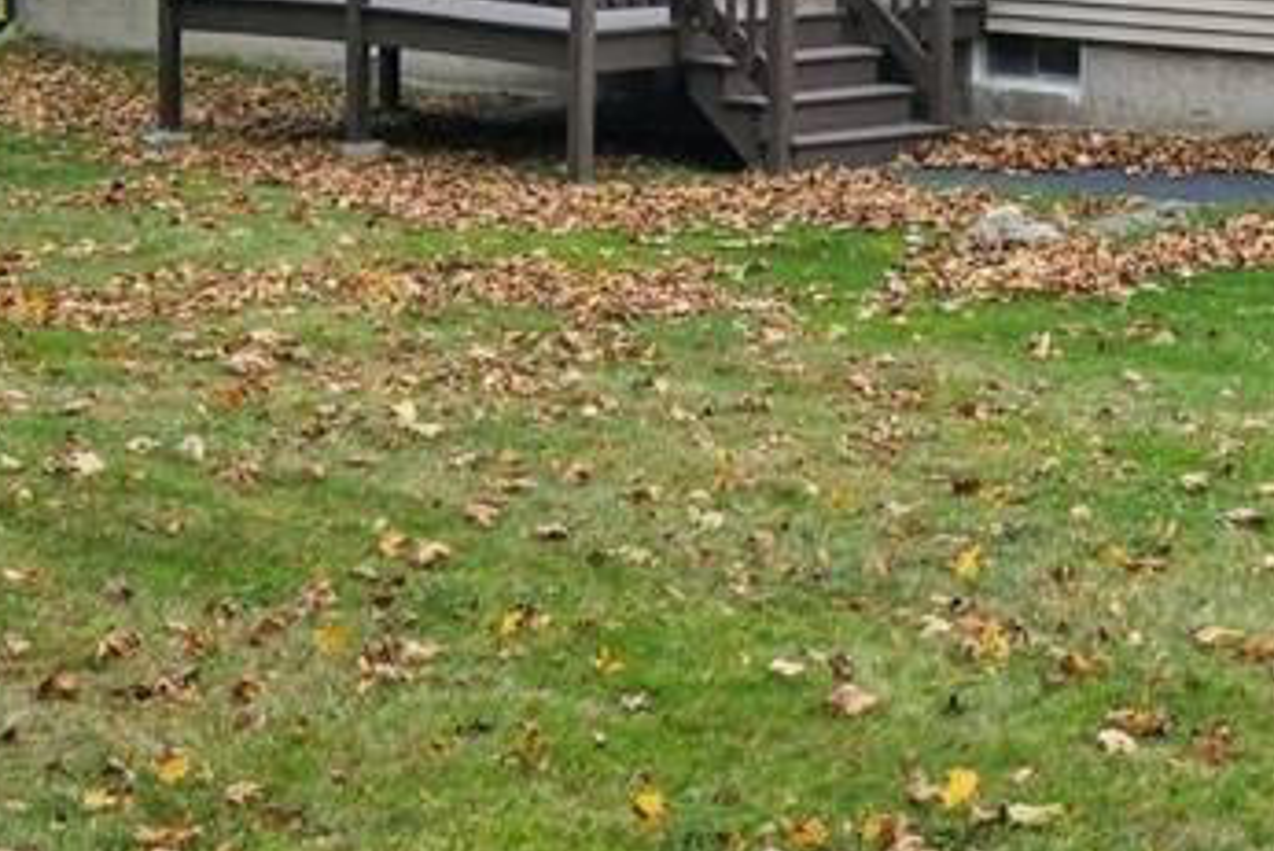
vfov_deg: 18.0
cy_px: -238
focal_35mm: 71
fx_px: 2514
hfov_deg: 27.3
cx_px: 1186
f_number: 5.6
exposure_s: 1/125
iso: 320
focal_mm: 15.9
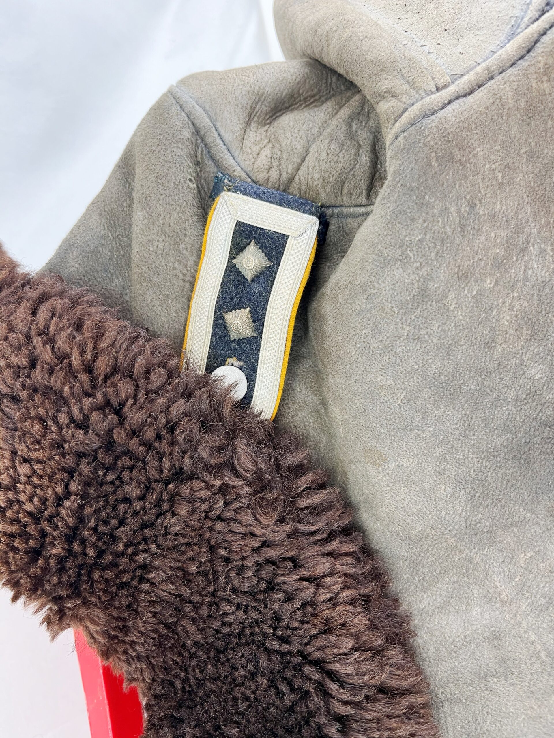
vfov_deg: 67.3
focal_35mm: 26
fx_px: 555
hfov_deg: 53.1
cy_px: 369
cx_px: 277
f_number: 1.6
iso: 80
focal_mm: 5.1
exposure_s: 1/50
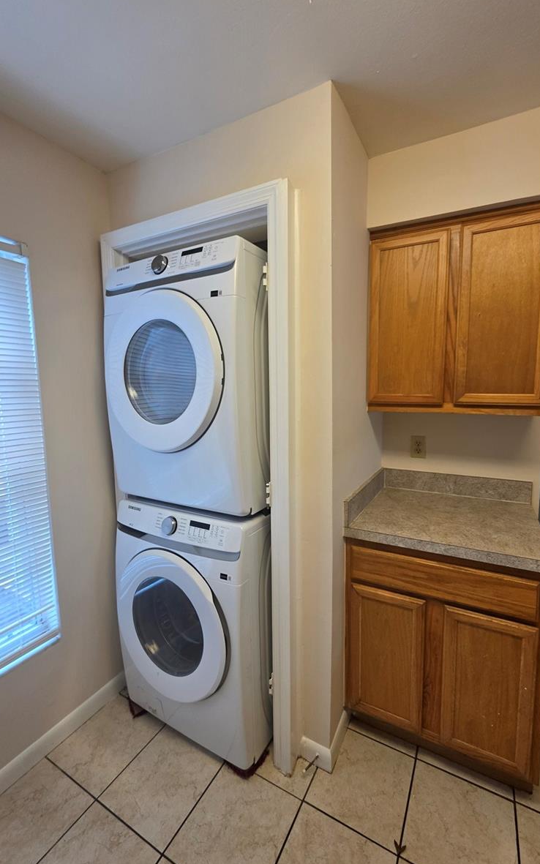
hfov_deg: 78.5
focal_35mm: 14
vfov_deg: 105.3
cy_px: 432
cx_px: 294
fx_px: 330
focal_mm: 2.2
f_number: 1.9
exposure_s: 1/120
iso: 160
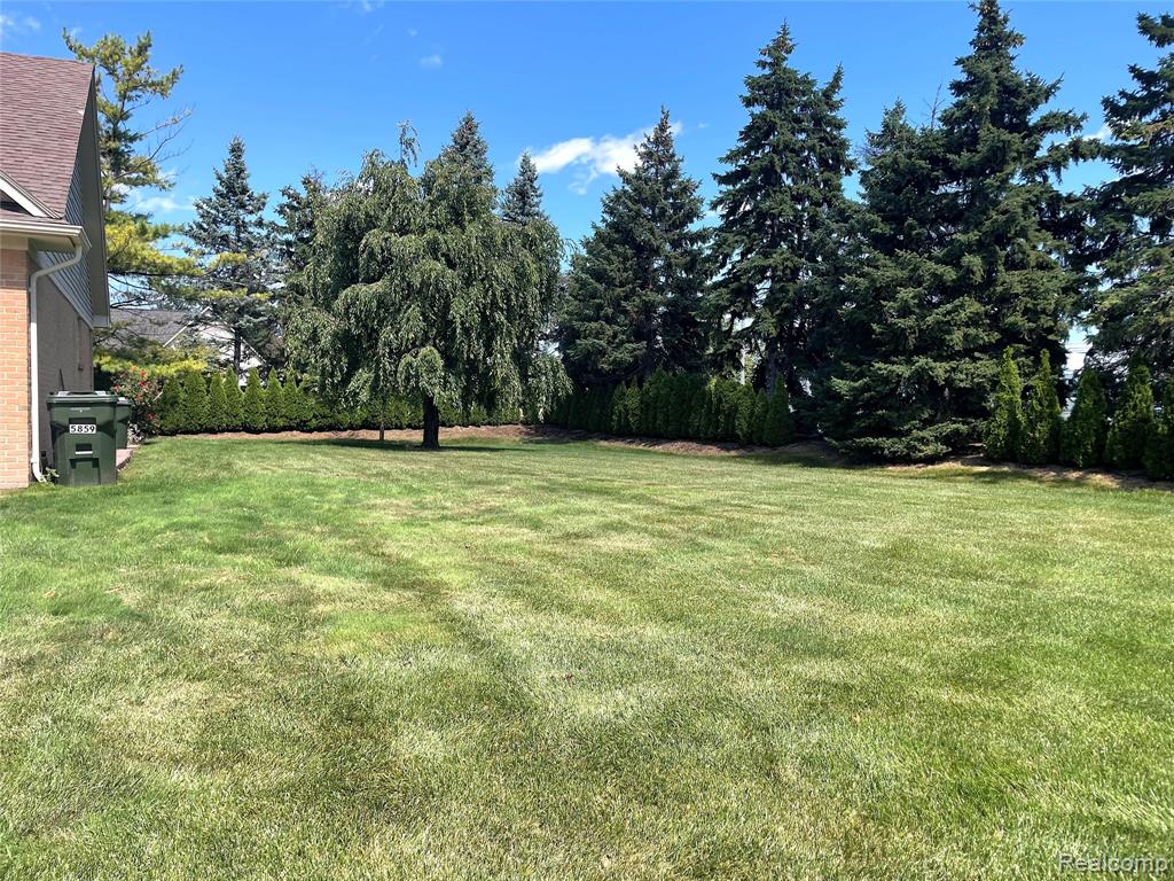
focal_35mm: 26
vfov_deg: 53.1
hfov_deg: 67.3
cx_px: 587
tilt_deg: -2.2
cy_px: 440
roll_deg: -0.3
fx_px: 882
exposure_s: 1/1689
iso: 32
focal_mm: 4.2
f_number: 1.6
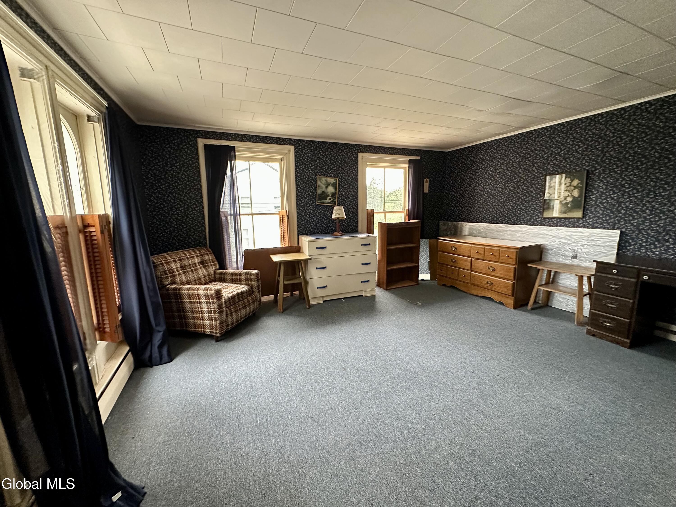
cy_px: 254
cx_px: 338
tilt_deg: -9.8
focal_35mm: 14
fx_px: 273
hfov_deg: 102.1
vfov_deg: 85.7
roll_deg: +0.5
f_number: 2.2
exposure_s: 1/60
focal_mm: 2.22
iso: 640
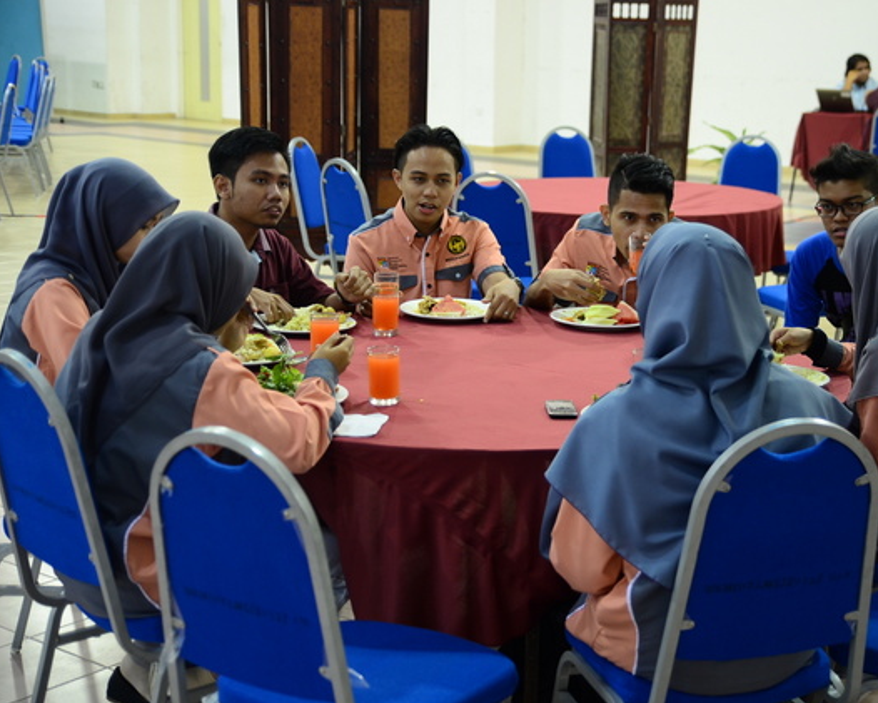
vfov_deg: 23.5
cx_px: 529
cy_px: 352
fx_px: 1689
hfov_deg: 29.1
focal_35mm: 65
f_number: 4
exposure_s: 1/50
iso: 400
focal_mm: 38
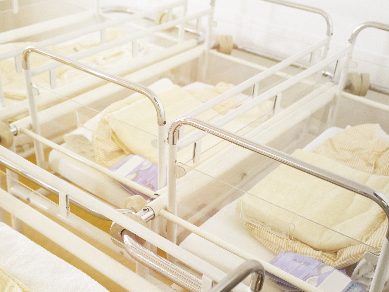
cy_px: 187
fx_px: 562
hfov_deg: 38.1
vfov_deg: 29.0
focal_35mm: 50
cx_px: 174
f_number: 4.5
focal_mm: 35
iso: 1600
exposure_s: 1/125
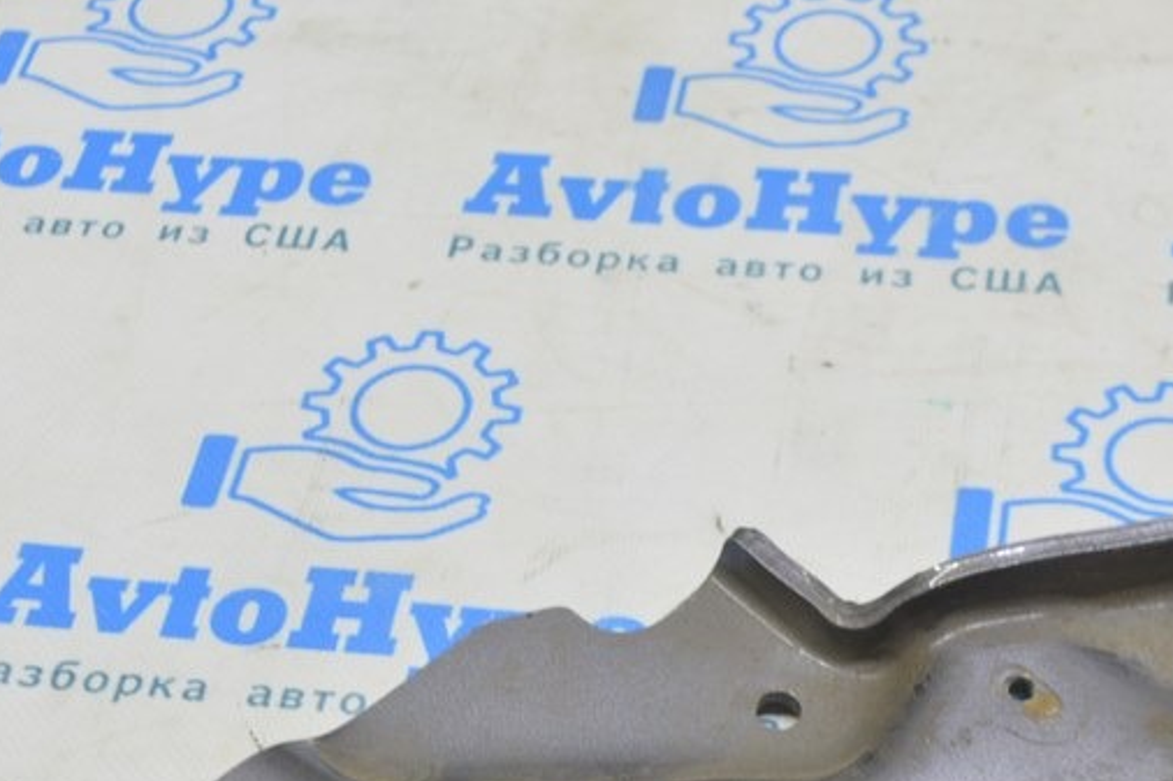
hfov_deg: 21.7
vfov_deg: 14.4
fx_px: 3062
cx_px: 654
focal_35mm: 94
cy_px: 638
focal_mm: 31
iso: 400
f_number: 5.6
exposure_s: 1/20
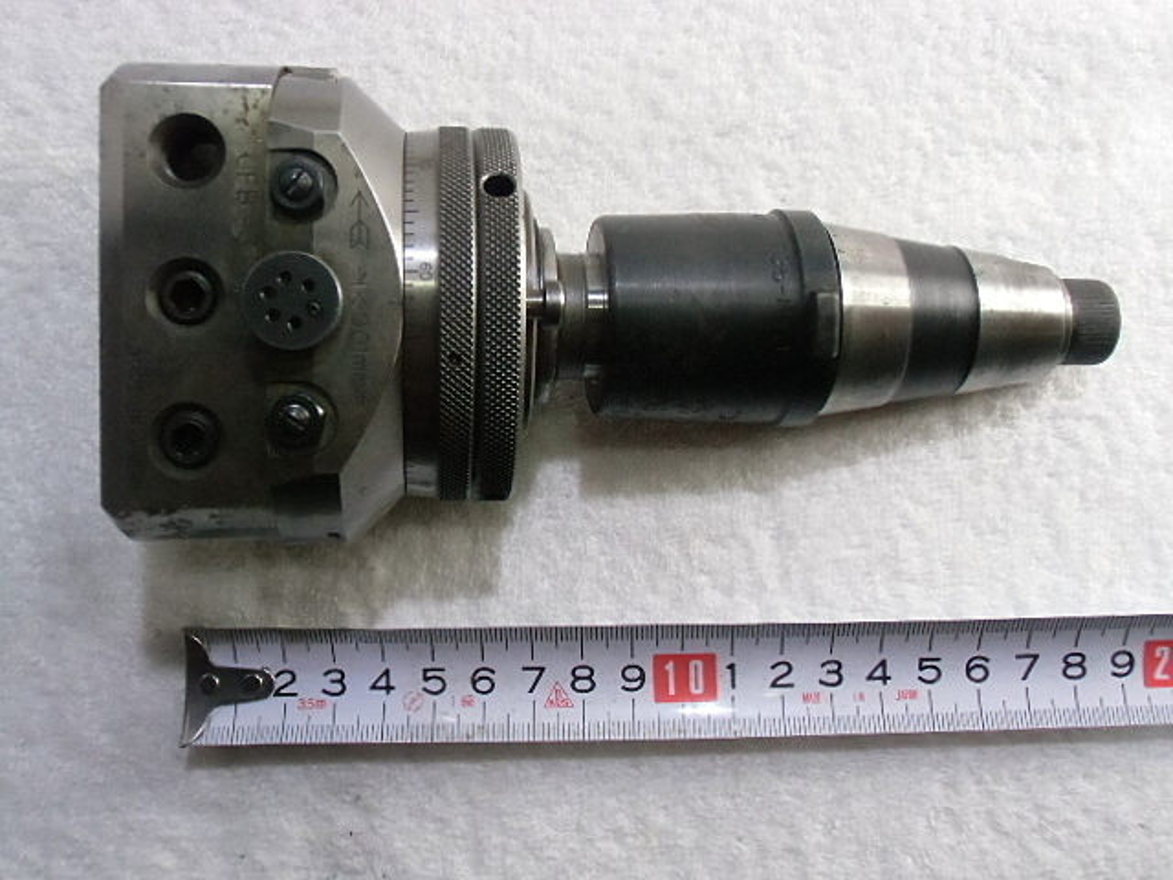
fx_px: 1118
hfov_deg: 55.4
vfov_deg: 42.9
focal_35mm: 33
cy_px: 440
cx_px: 586
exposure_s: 1/100
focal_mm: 5.93
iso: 800
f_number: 3.7
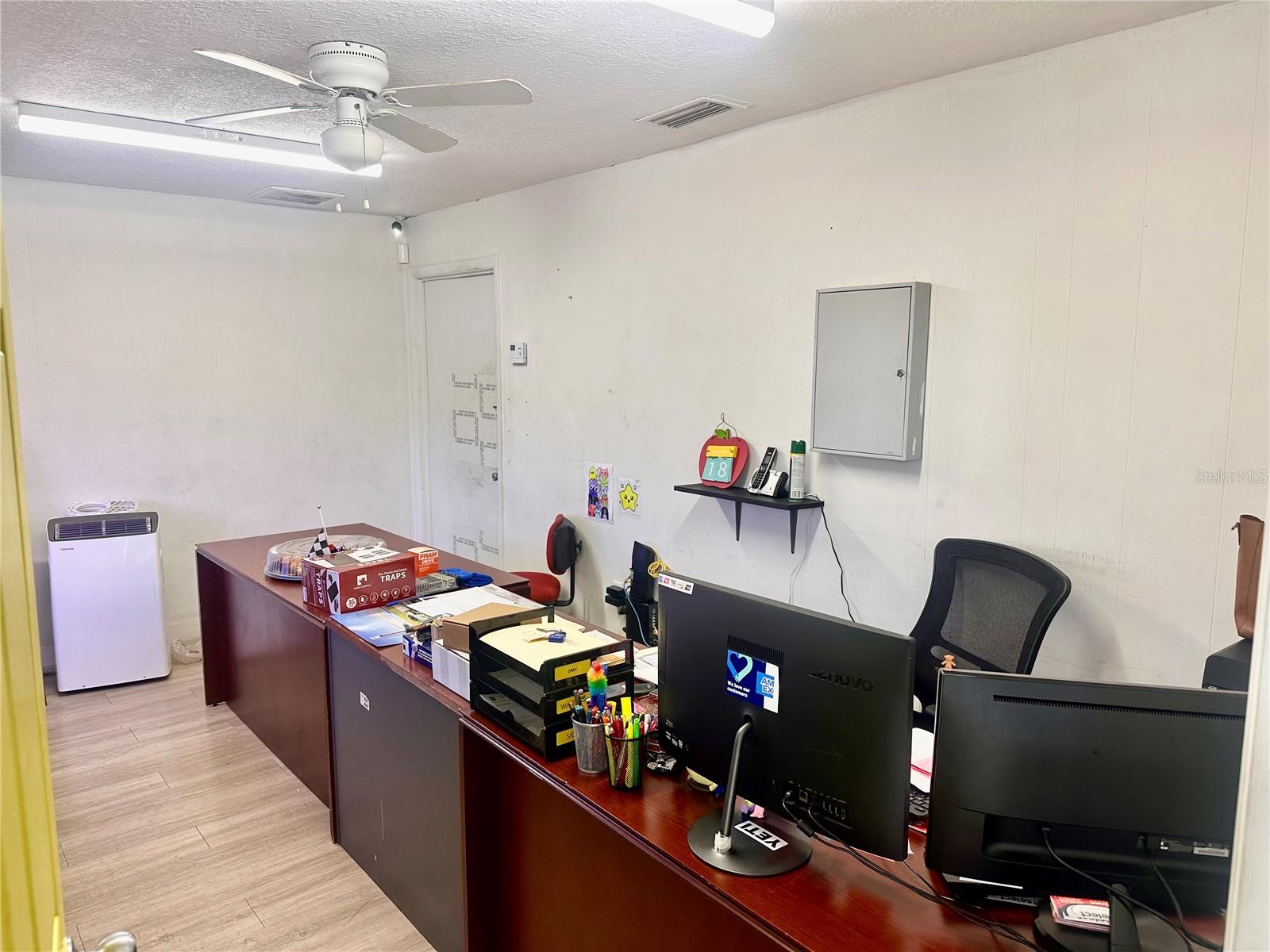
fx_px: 881
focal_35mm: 24
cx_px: 635
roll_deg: +0.5
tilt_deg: -8.6
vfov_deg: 56.8
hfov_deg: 71.6
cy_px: 476
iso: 100
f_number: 1.78
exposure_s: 1/120
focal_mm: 6.86
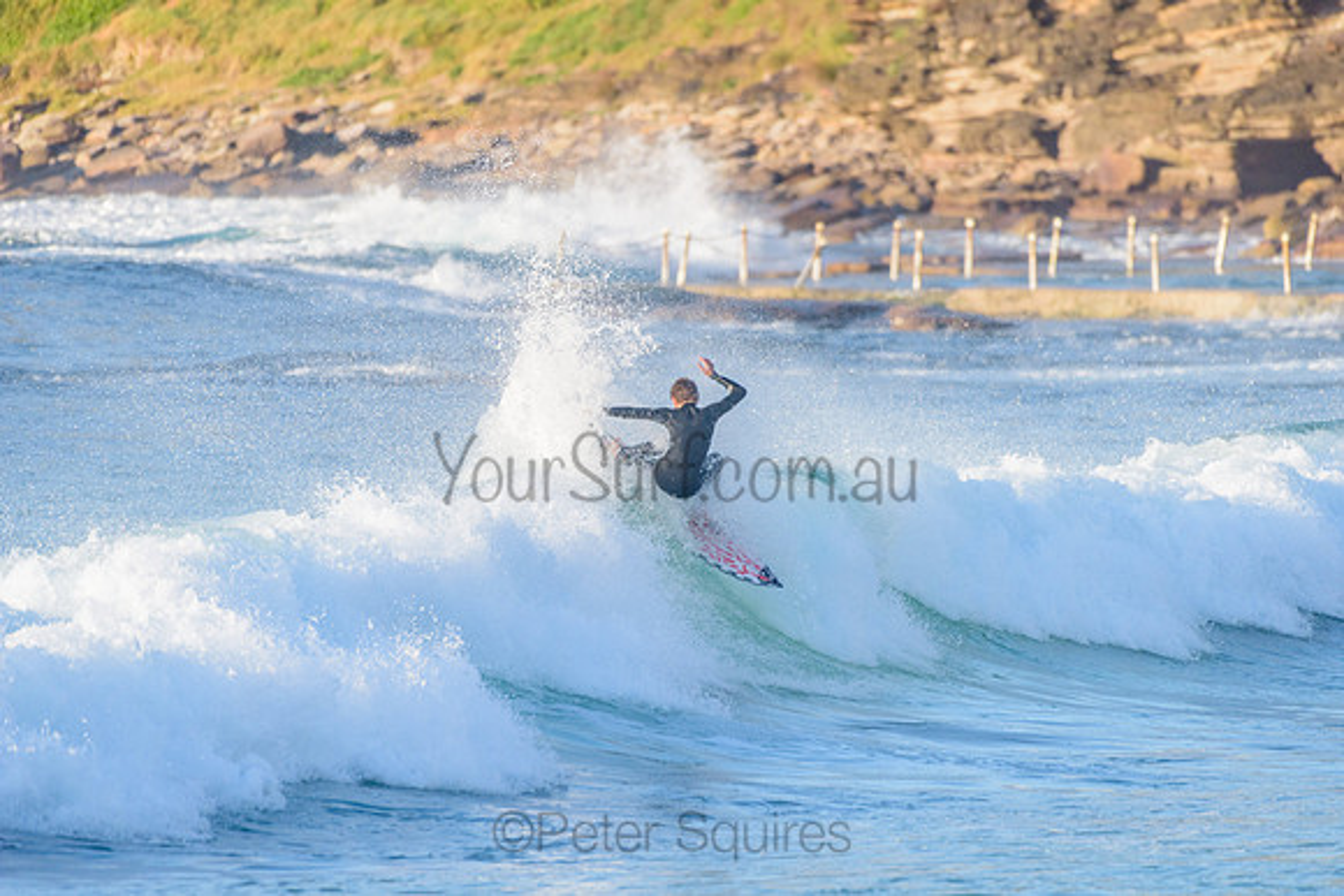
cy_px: 448
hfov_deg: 4.1
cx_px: 672
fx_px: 18670
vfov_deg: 2.8
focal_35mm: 500
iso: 560
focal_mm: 500
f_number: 5.6
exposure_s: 1/2000
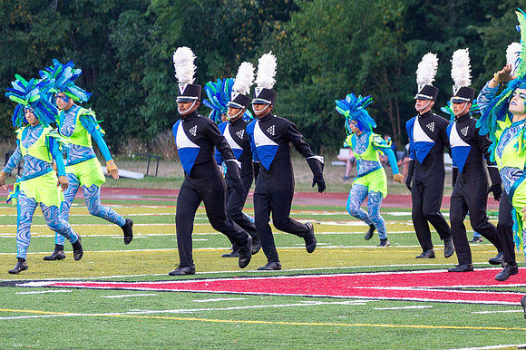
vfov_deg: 5.0
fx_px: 4022
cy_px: 157
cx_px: 580
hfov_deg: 7.4
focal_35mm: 275
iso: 720
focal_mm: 125
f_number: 4.8
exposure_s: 1/200
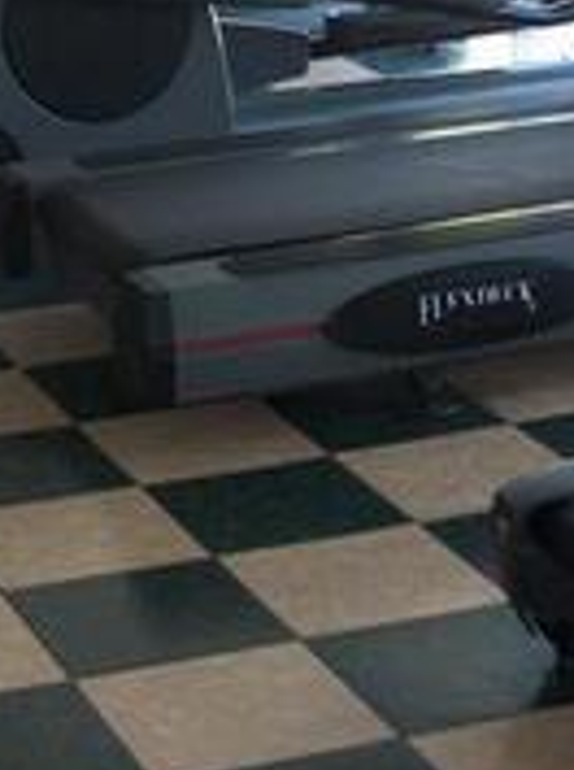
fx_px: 2574
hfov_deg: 12.5
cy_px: 61
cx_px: -39
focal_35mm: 116
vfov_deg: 16.8
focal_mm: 5.7
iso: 160
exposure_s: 1/100
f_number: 2.9
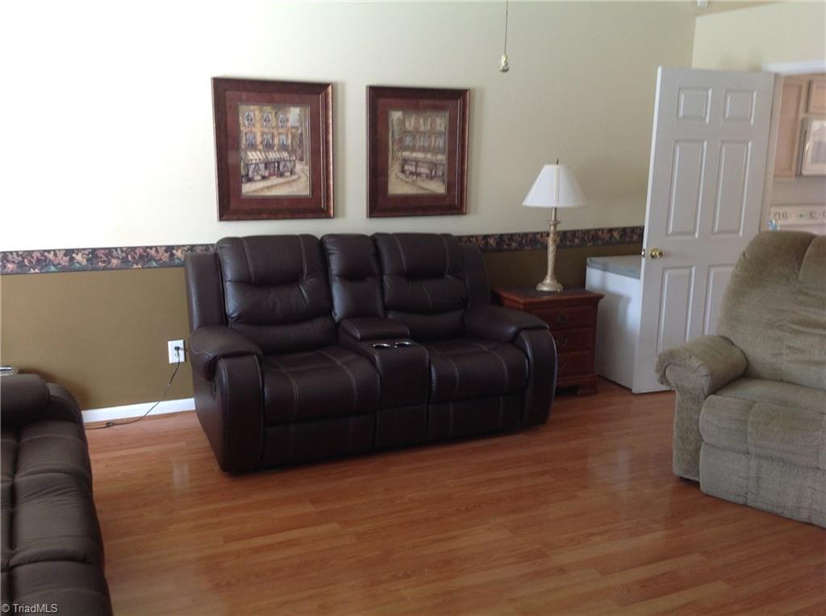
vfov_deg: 40.6
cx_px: 413
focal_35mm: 35
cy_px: 308
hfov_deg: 52.7
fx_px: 834
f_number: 2.4
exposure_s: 1/15
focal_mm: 4.28
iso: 80
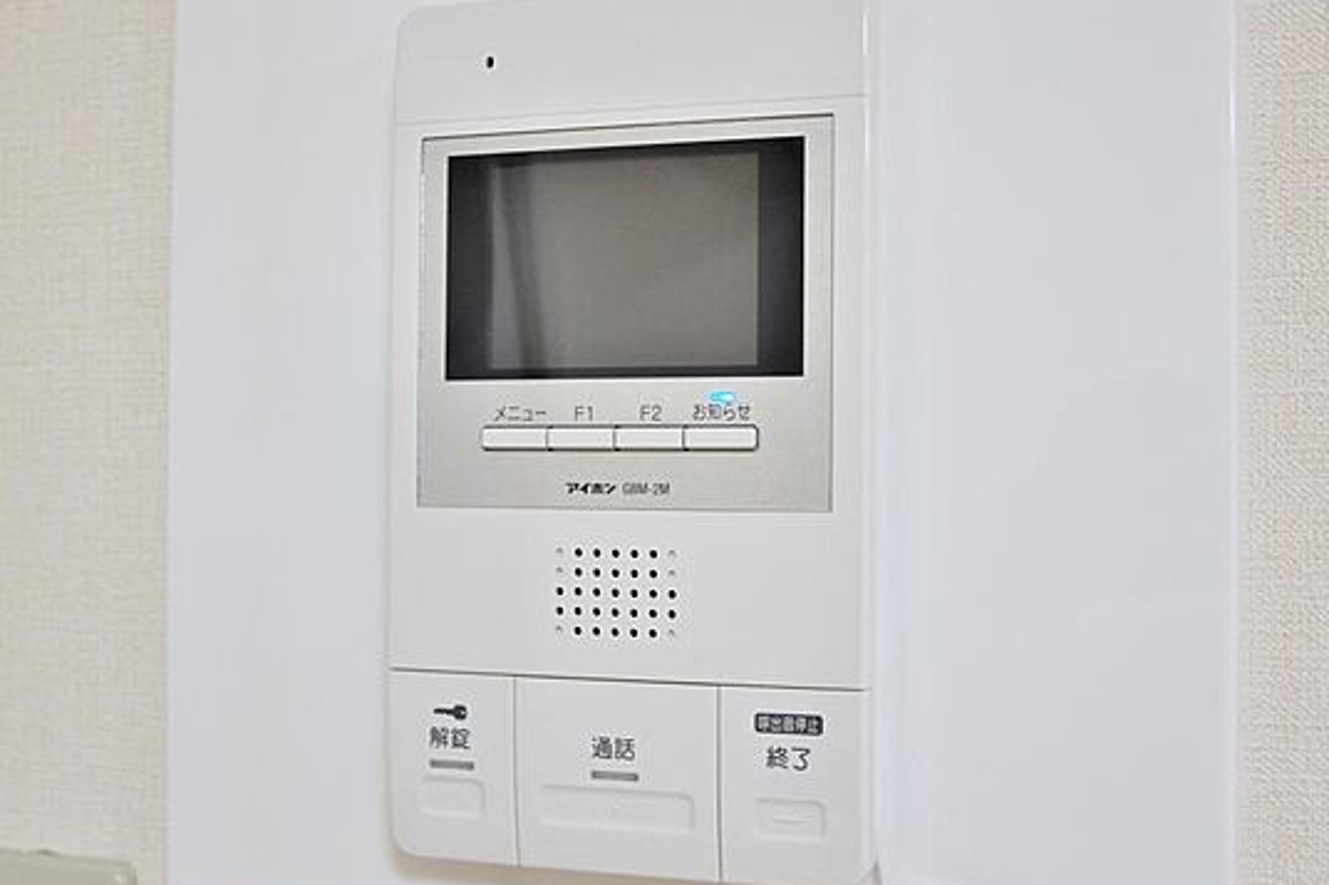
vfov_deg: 31.2
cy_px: 444
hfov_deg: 45.4
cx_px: 655
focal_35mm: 43
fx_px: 1587
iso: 200
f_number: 4.5
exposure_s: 1/40
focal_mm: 24
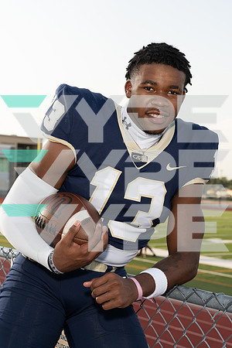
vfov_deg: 28.8
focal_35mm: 70
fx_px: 677
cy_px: 174
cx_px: 116
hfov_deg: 19.5
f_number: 8
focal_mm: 70
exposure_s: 1/250
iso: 400
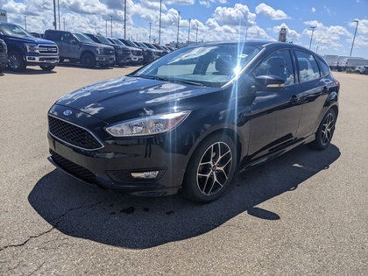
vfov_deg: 51.4
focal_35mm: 27
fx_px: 287
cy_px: 138
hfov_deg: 65.3
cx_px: 184
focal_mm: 4.44
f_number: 1.8
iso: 54
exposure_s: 1/5882
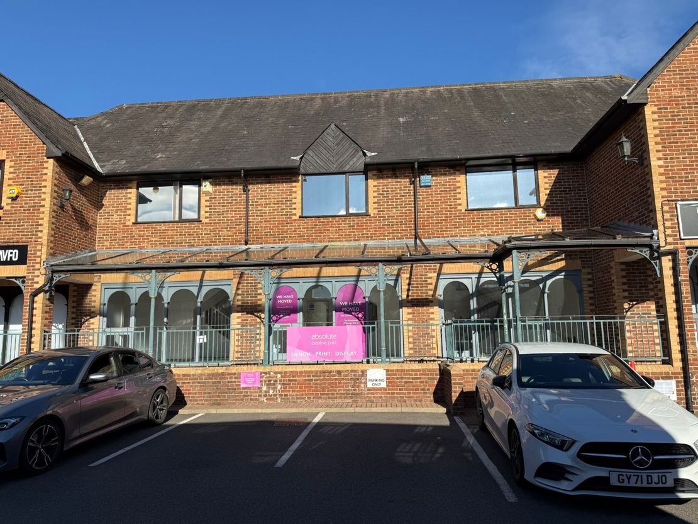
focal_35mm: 24
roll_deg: +1.3
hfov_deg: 71.6
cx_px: 349
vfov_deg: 56.8
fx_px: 484
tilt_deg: +8.0
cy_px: 262
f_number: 1.78
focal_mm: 6.76
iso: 80
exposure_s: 1/4673
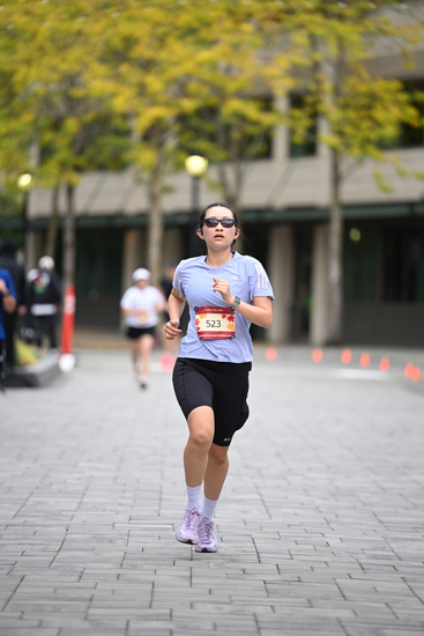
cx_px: 212
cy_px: 318
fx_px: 3266
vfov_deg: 11.1
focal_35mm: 185
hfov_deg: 7.4
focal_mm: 185
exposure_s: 1/2000
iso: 640
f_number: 2.8
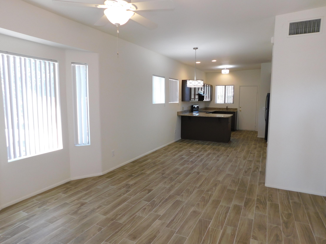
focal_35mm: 23
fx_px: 217
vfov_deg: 58.9
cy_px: 122
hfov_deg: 73.9
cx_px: 163
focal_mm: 4
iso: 125
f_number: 3
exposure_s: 1/40
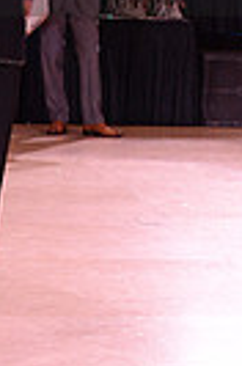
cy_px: -74
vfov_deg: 9.7
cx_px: 188
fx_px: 2118
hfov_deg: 6.5
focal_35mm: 209
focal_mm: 48
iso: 2500
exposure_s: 1/250
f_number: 6.3
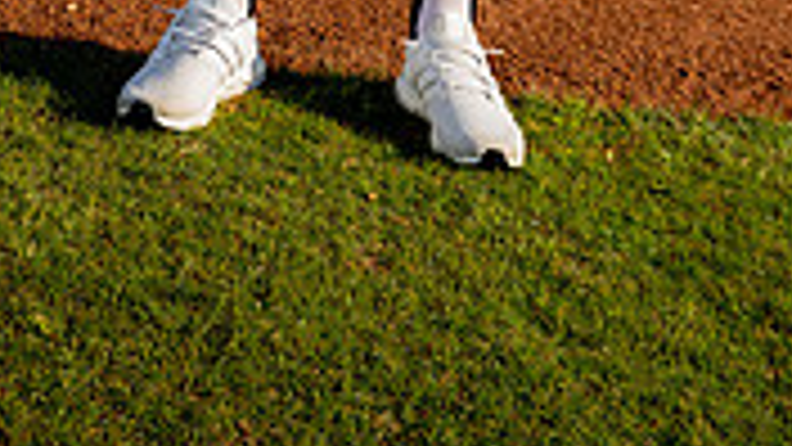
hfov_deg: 20.9
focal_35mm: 102
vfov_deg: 10.5
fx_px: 2142
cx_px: 338
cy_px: -559
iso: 100
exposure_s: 1/250
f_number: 5.6
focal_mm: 38
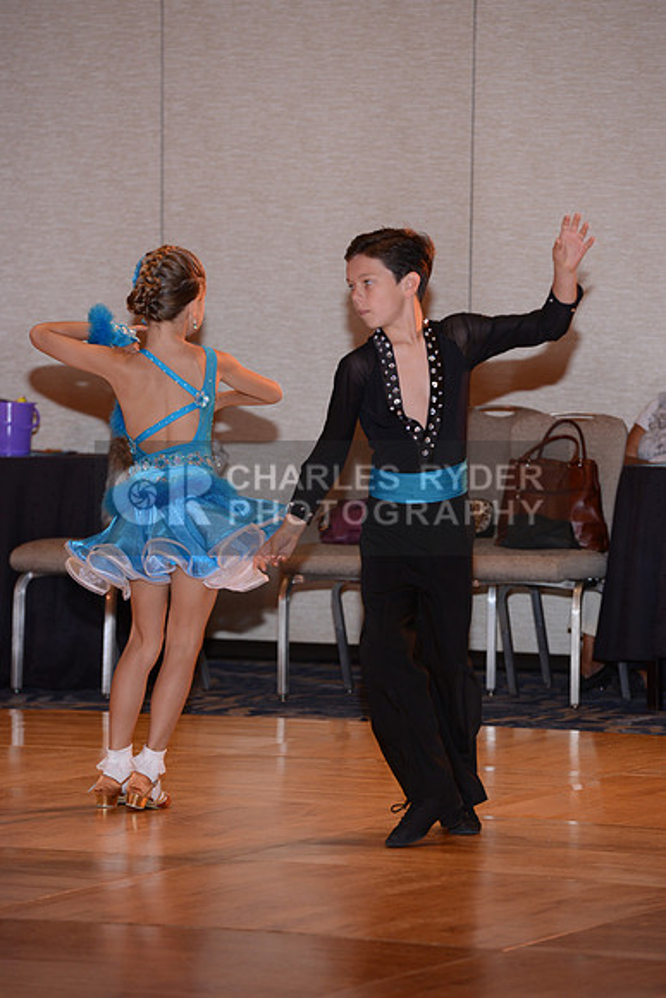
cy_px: 499
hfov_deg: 7.2
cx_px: 333
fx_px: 5269
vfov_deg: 10.8
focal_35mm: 190
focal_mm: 190
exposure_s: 1/250
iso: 1000
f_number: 5.6
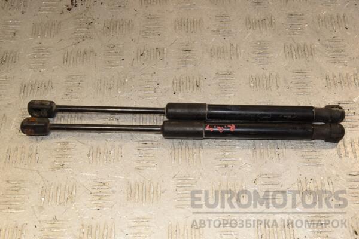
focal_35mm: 57
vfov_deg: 23.8
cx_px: 180
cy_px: 120
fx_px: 568
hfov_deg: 35.1
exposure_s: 1/200
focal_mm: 38
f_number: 9
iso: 800
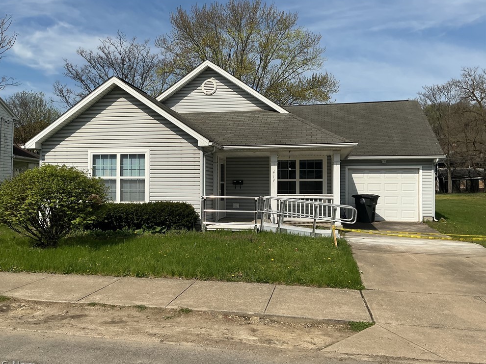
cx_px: 235
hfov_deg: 60.0
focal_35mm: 30
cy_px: 185
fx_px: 421
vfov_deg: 46.8
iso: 25
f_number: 1.8
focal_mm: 3
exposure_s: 1/2801
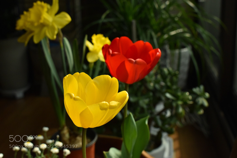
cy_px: 79
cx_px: 118
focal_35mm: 48
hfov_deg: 41.1
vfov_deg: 28.1
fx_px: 316
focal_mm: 32
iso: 1250
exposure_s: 1/1000
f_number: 7.1
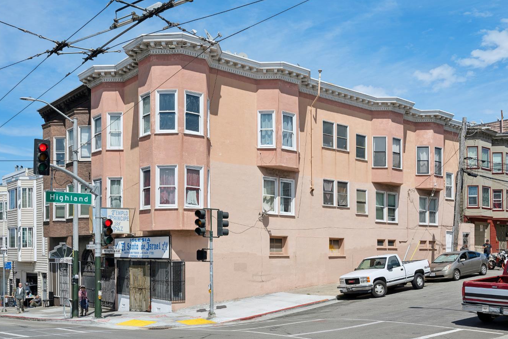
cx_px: 256
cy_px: 190
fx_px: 516
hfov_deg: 52.4
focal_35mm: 37
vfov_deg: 36.3
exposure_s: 1/400
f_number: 8
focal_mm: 32.5
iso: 140
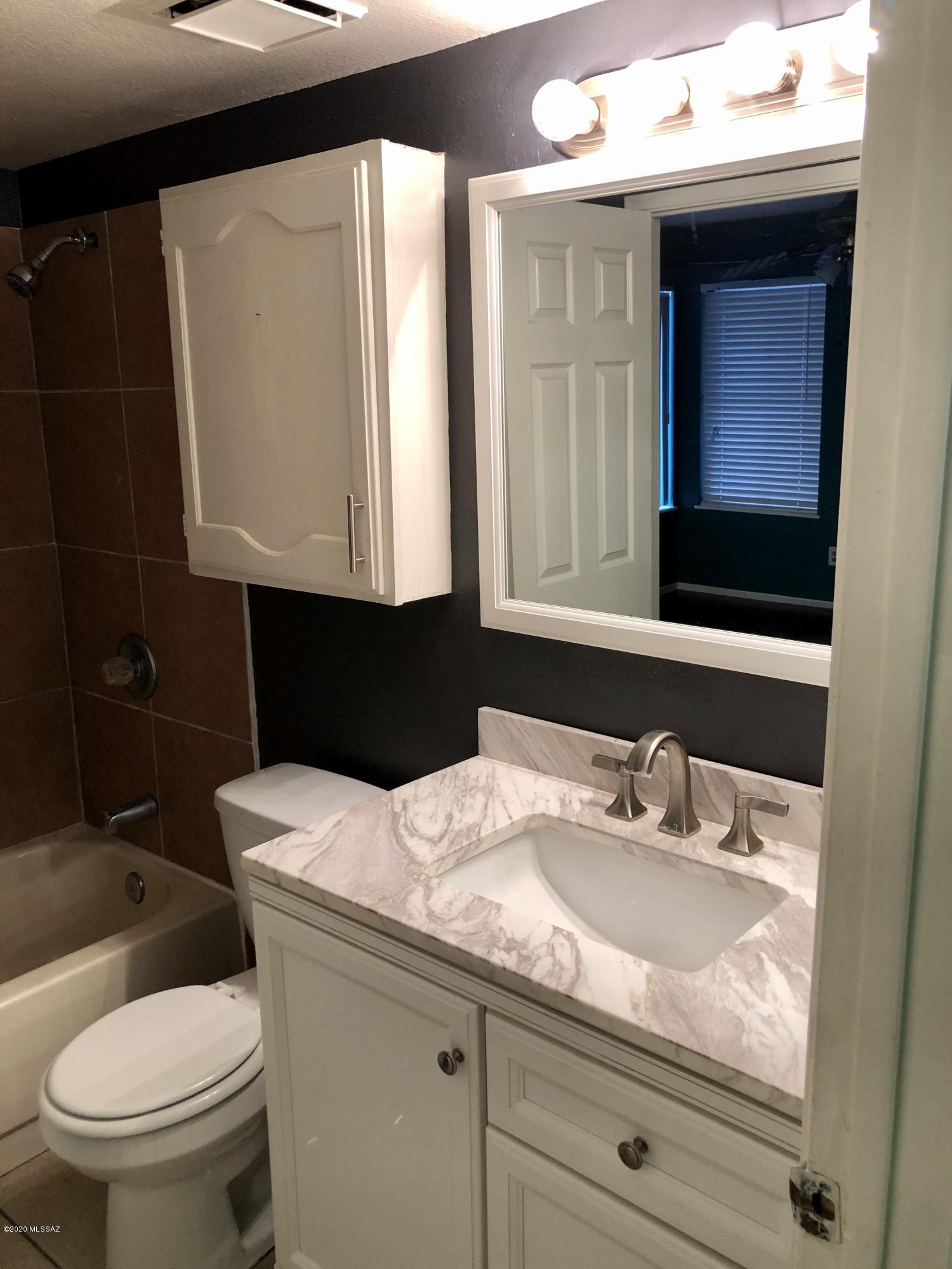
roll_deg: +0.4
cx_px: 476
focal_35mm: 28
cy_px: 634
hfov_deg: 49.7
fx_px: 1027
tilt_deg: -12.8
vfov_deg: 63.4
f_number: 1.8
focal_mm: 3.99
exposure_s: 1/24
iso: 40
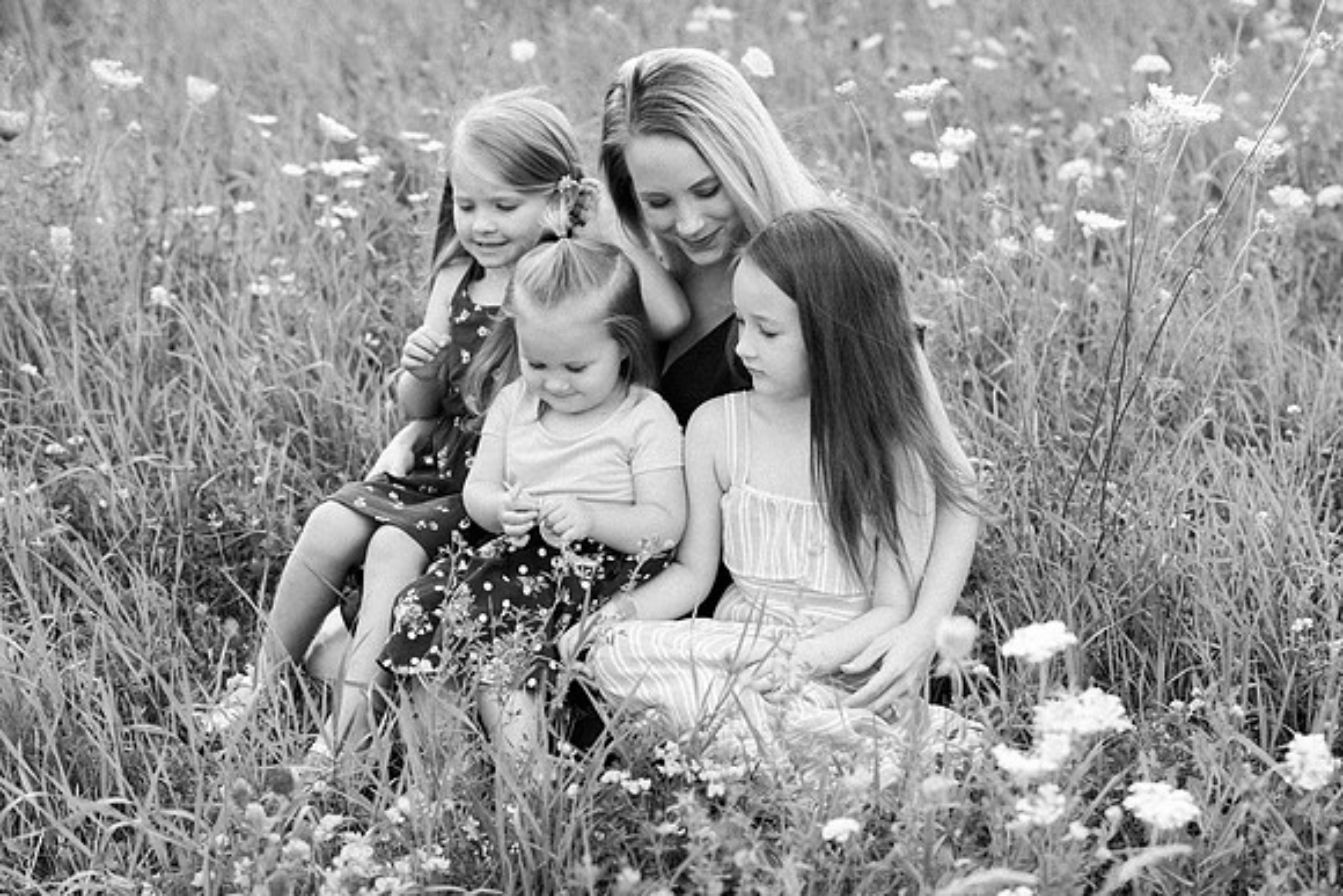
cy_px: 484
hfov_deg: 26.1
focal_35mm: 78
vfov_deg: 17.6
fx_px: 2900
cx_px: 672
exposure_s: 1/800
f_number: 4.5
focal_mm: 72
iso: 250
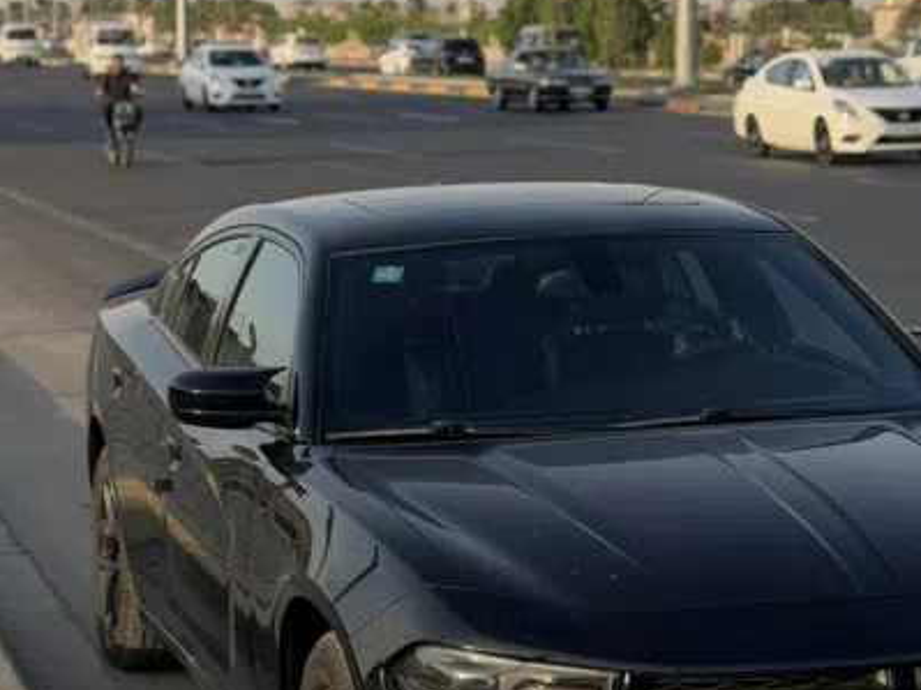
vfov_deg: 19.1
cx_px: 662
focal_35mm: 77
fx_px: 2048
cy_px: 372
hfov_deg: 25.1
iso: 80
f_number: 1.78
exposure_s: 1/810
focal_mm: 6.76
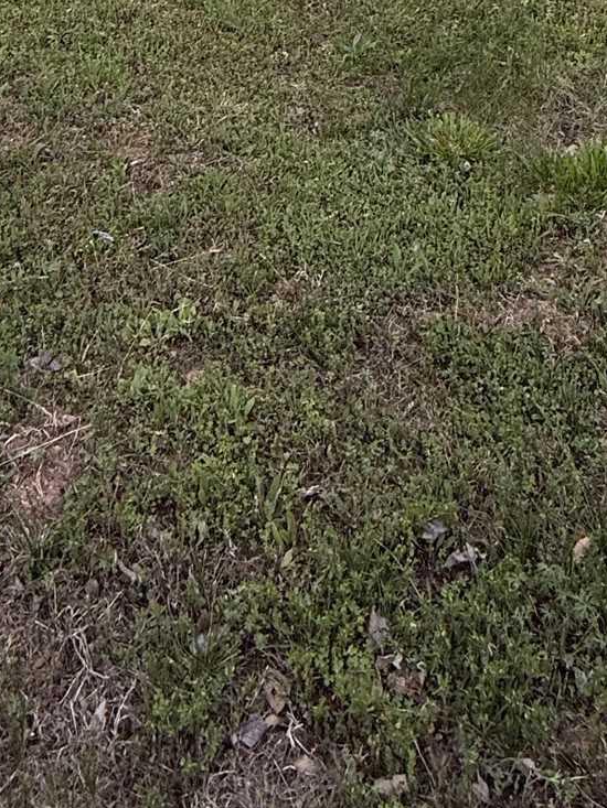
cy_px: -301
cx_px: 310
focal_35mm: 44
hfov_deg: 32.9
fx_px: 1028
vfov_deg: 30.9
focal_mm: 2.22
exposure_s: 1/210
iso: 50
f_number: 2.2
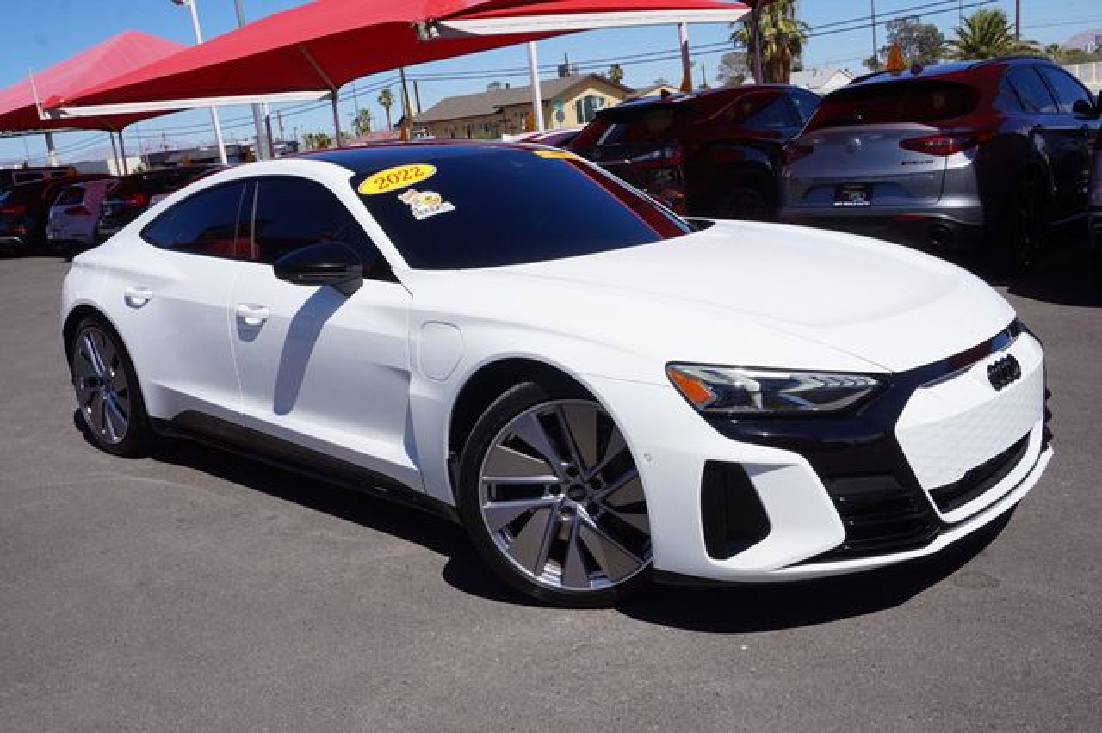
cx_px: 551
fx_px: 1010
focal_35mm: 33
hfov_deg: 57.2
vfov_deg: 39.9
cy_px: 366
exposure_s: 1/160
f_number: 14
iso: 100
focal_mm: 22
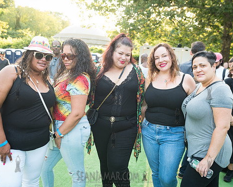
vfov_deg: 40.1
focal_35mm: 37
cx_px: 113
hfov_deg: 49.1
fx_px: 255
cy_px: 92
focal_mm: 32
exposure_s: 1/160
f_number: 4
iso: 500
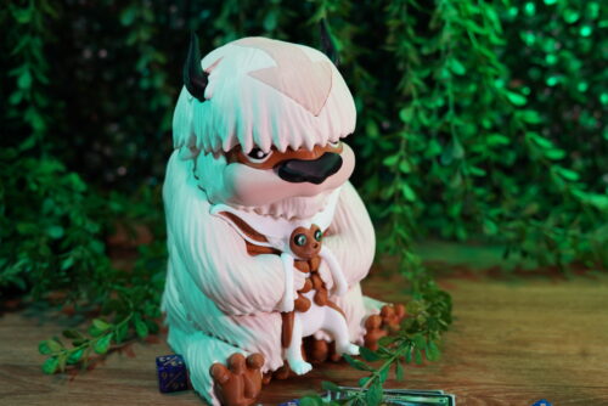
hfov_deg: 39.6
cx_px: 304
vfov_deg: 27.0
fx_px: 845
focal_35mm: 50
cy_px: 203
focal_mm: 50
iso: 800
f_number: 3.5
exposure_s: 1/60
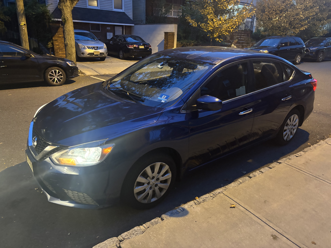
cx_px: 166
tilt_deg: -19.0
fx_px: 249
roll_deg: -2.3
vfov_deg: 53.1
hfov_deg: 67.3
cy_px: 124
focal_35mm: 26
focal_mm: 5.96
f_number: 1.6
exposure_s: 1/30
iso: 1000
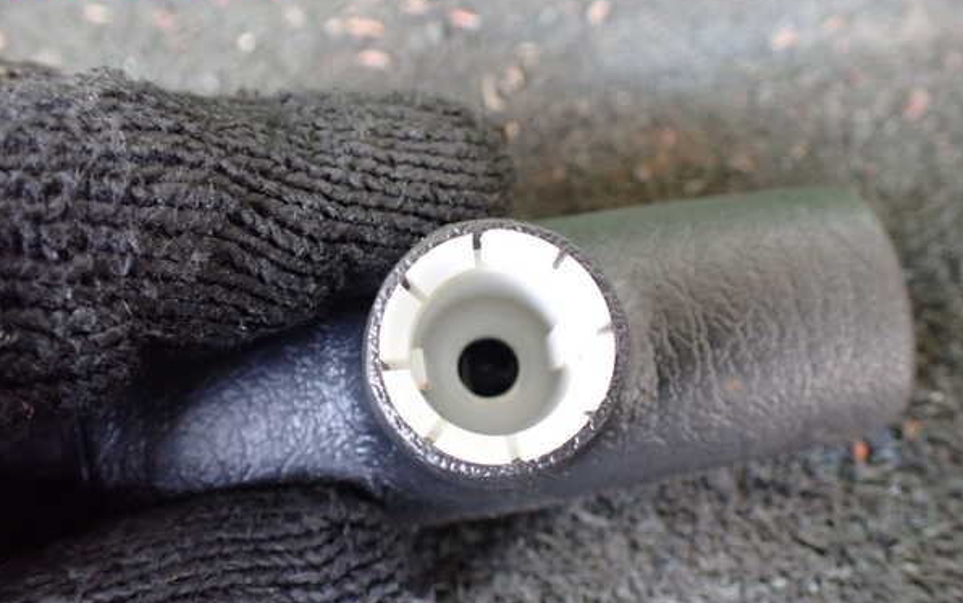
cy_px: 314
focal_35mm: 32
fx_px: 840
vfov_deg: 39.5
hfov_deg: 59.6
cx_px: 482
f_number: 2.3
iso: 800
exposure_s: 1/80
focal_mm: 5.4
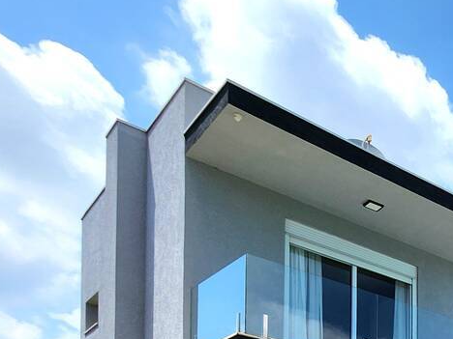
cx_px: 681
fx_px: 523
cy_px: 500
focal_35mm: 40
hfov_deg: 28.9
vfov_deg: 26.6
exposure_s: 1/5000
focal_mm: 2.2
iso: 50
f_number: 2.2
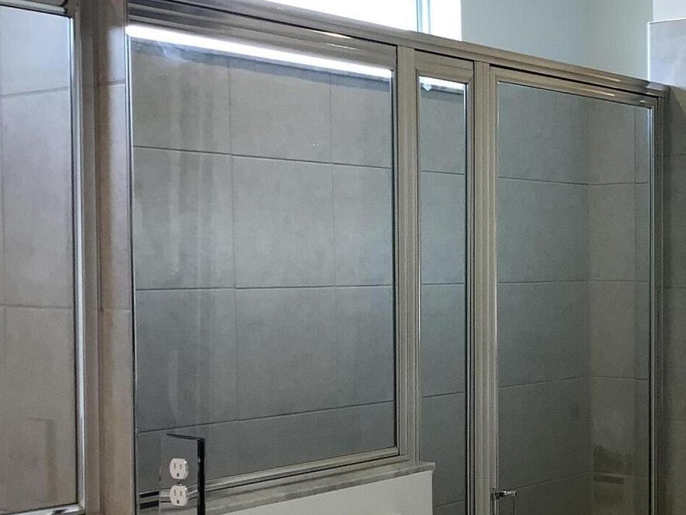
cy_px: 317
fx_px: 1308
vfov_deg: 22.2
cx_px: 645
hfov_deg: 28.0
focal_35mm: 66
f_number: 2.4
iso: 50
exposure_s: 1/50
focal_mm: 3.3
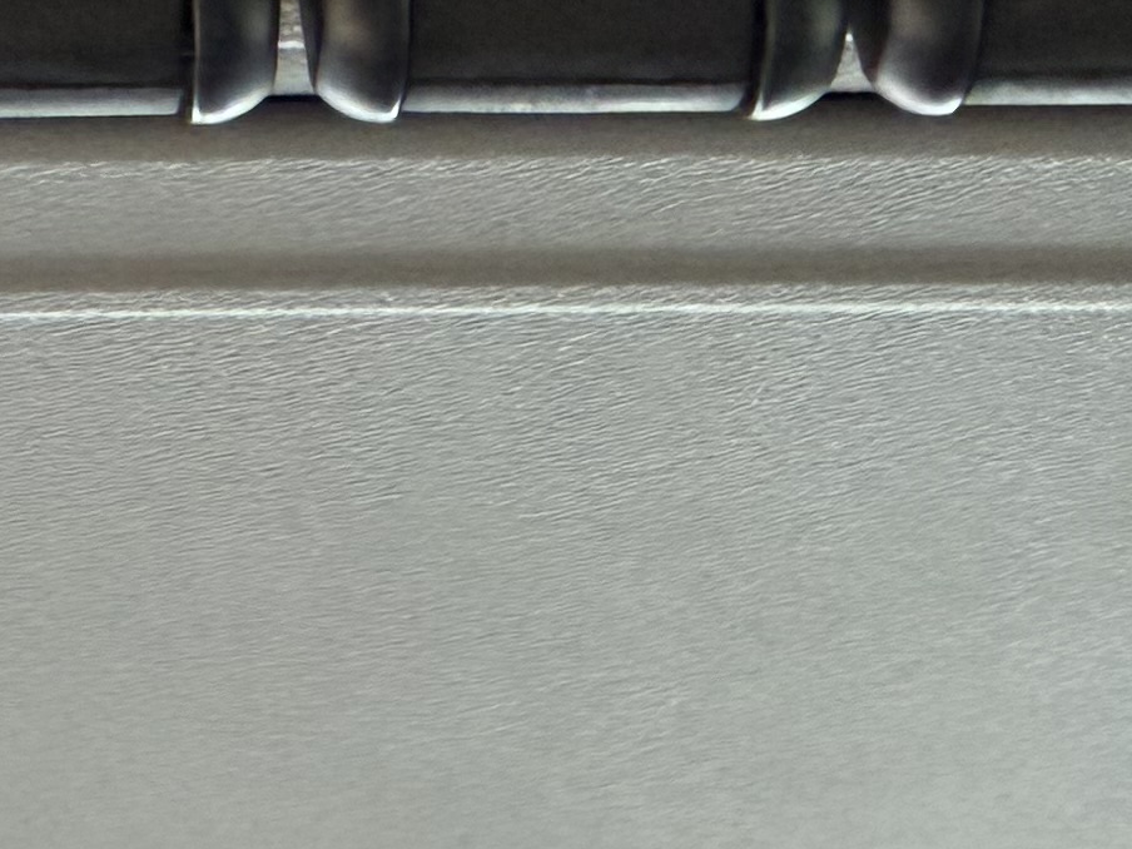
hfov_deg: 18.3
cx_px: 391
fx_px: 3499
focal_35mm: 107
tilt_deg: +34.9
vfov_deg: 13.8
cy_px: 551
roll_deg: -2.5
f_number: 2.2
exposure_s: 1/120
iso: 250
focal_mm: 2.22
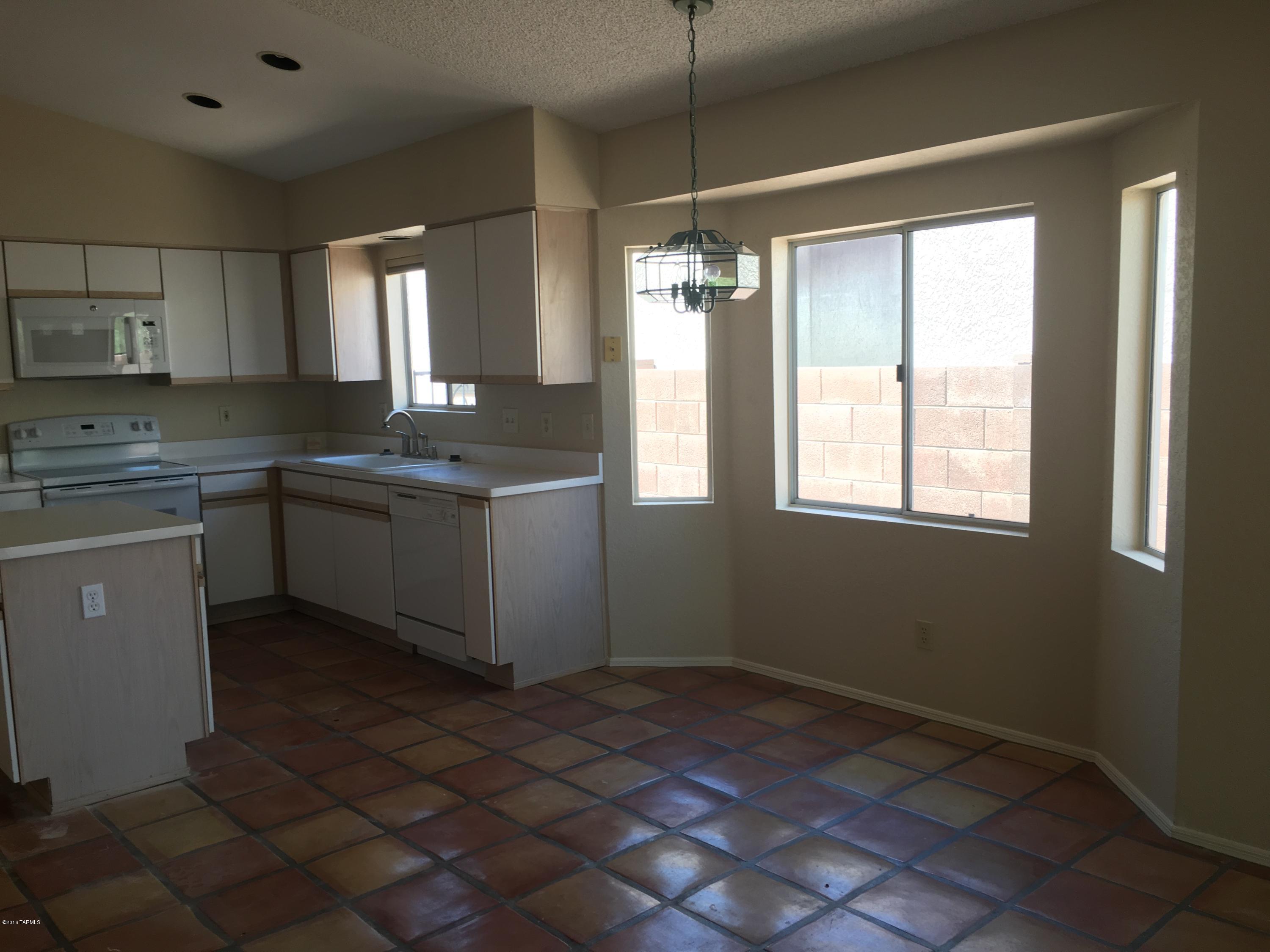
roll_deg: +1.3
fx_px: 1064
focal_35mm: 29
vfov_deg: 48.2
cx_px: 635
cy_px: 476
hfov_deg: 61.7
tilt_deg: -6.7
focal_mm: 4.15
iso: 25
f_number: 2.2
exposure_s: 1/60
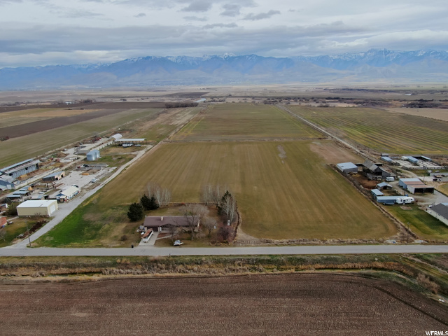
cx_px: 224
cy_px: 168
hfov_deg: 71.6
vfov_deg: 56.8
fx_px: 311
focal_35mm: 24
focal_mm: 4.39
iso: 400
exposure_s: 1/640
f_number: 2.8
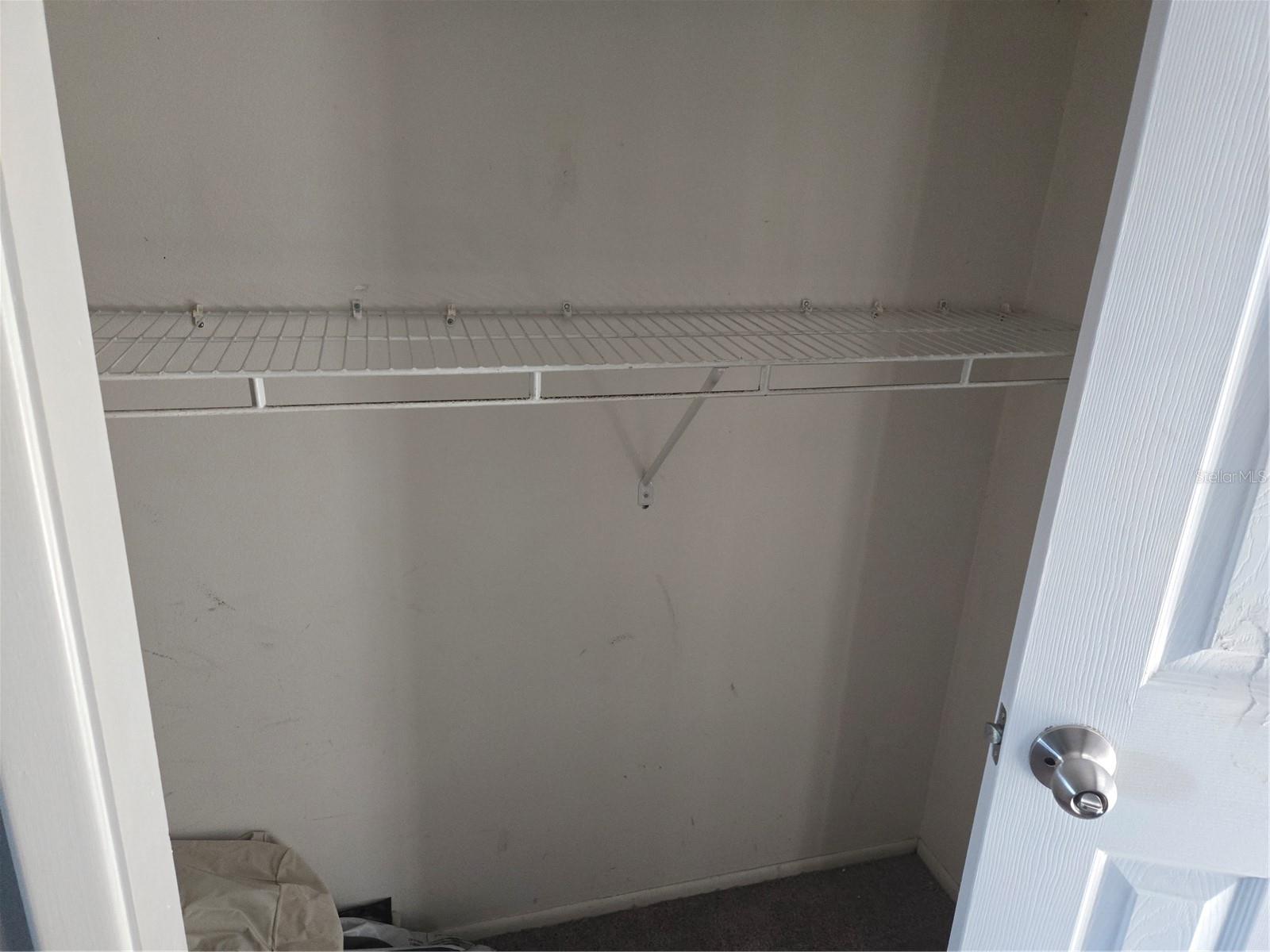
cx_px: 635
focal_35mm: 23
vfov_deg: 58.9
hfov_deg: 73.9
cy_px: 476
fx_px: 844
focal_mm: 5.4
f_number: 1.8
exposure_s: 1/60
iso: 640
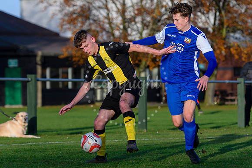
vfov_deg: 5.5
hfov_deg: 8.3
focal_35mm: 248
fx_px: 1736
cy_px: 80
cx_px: 113
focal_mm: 150
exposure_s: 1/2000
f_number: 4
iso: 500
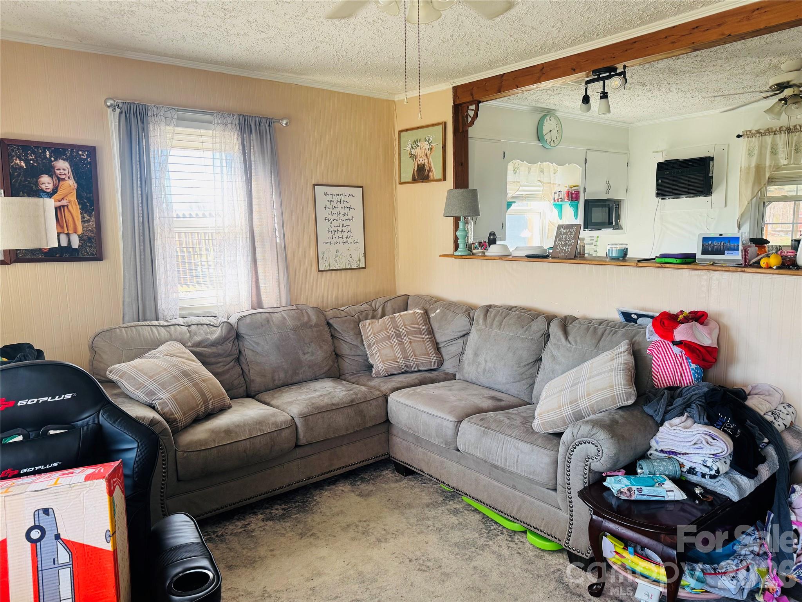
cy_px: 301
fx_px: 556
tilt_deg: -8.3
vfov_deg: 56.8
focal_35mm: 24
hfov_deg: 71.6
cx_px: 401
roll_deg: +1.6
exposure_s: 1/121
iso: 125
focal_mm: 6.76
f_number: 1.78
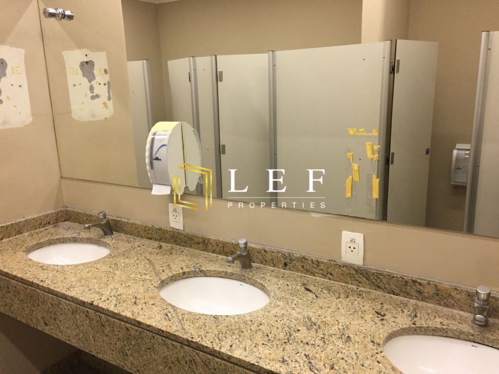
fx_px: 418
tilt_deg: -13.1
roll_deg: +1.4
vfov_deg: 48.2
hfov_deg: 61.7
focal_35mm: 29
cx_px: 250
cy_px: 187
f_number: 2.2
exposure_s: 1/30
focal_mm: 4.15
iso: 125
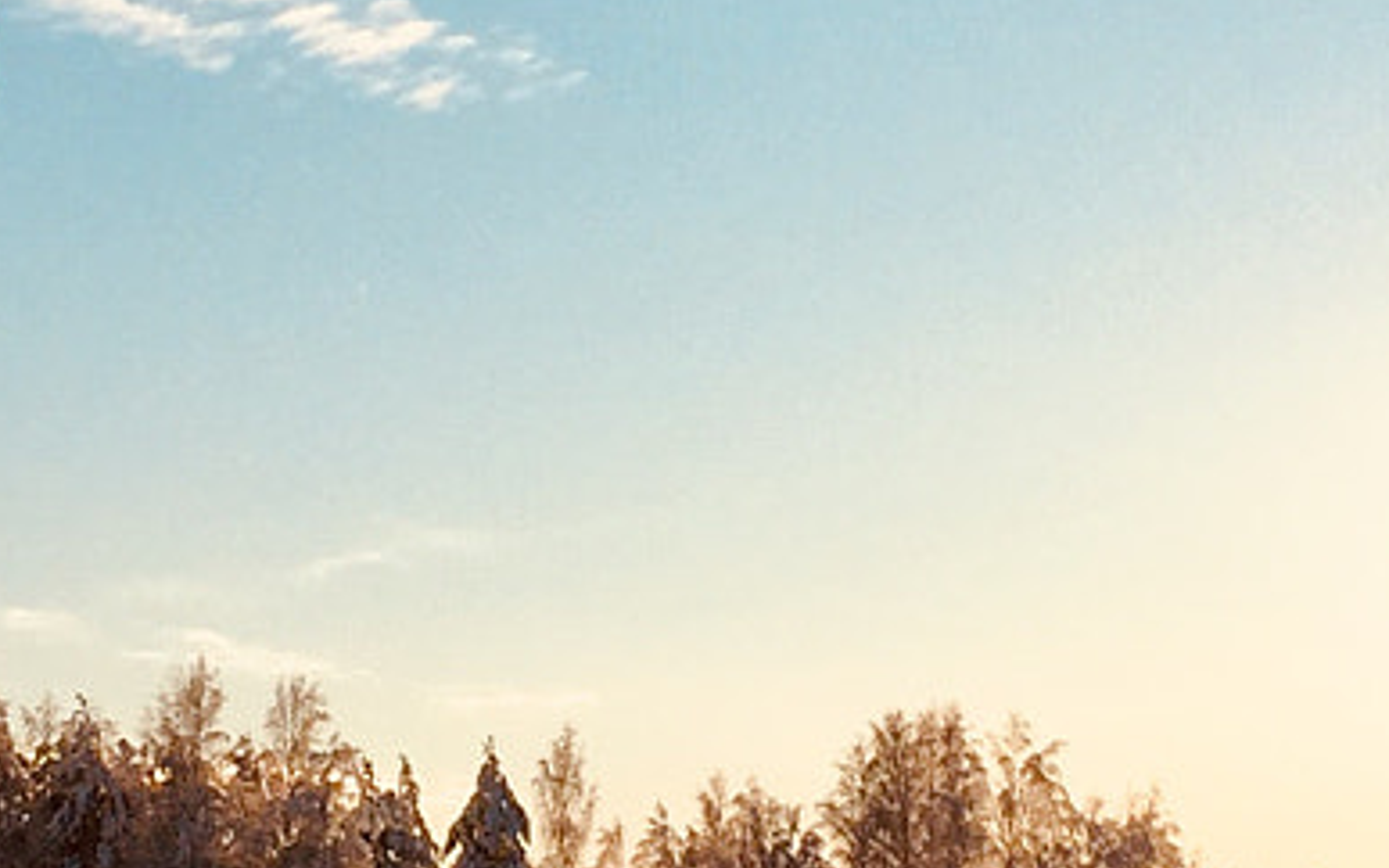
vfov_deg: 10.3
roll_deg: +1.8
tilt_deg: +7.9
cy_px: 420
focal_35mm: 127
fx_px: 4808
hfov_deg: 16.4
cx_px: 380
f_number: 2.2
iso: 32
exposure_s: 1/3300
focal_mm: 4.15
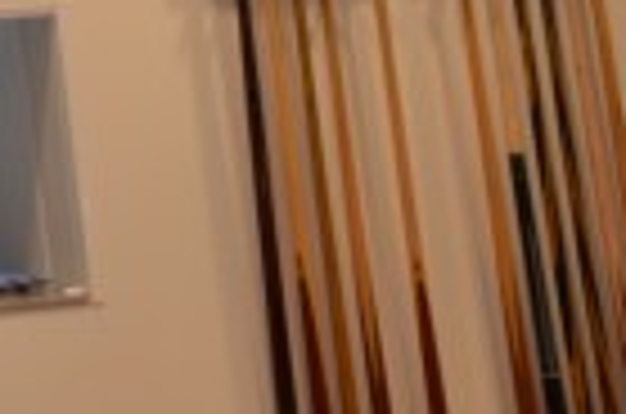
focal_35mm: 164
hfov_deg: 10.9
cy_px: -610
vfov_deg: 7.7
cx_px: -824
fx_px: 2845
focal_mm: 22
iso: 400
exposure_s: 1/100
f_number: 3.8
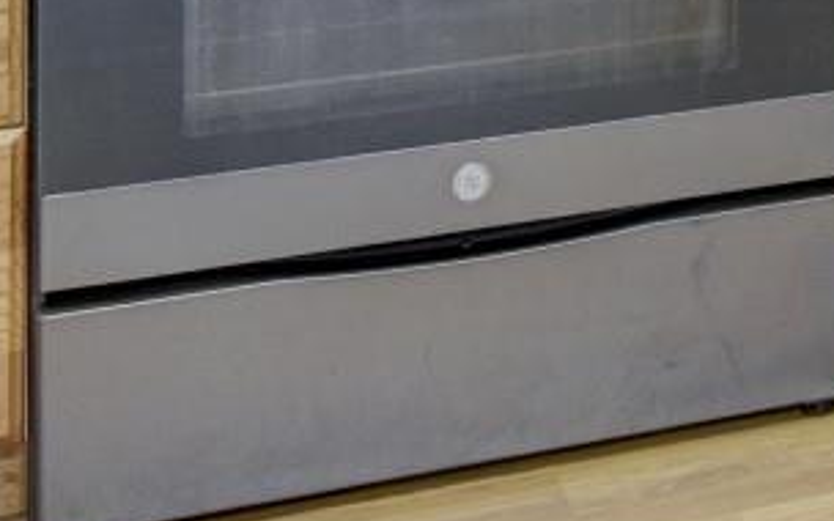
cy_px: -662
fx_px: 2743
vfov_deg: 9.8
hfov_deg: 14.1
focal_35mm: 121
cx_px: 1753
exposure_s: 1/5
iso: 400
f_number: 8
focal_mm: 15
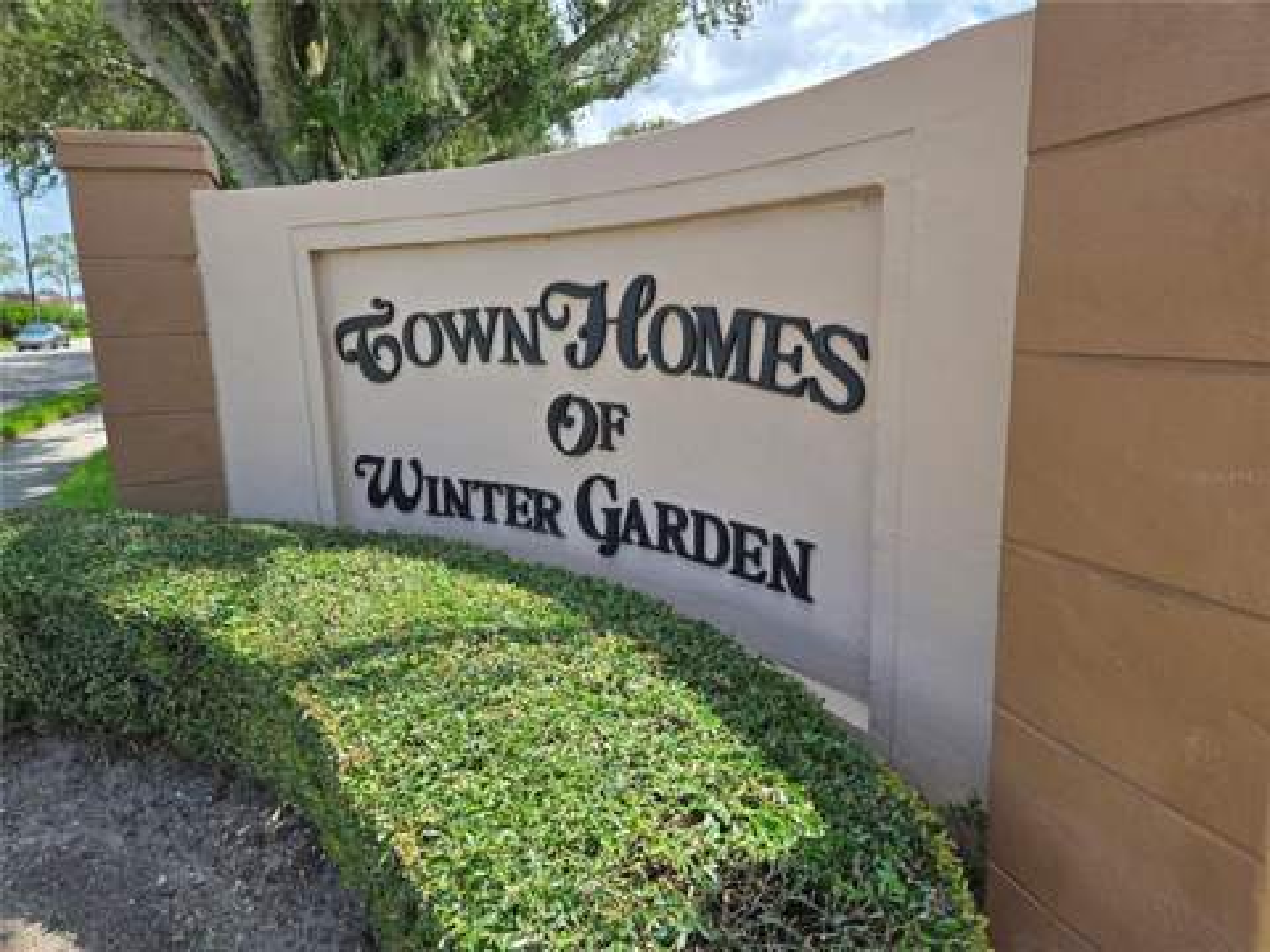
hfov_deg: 73.9
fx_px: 844
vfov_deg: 58.9
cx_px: 635
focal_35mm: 23
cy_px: 476
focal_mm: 5.4
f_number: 1.8
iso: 64
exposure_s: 1/2921
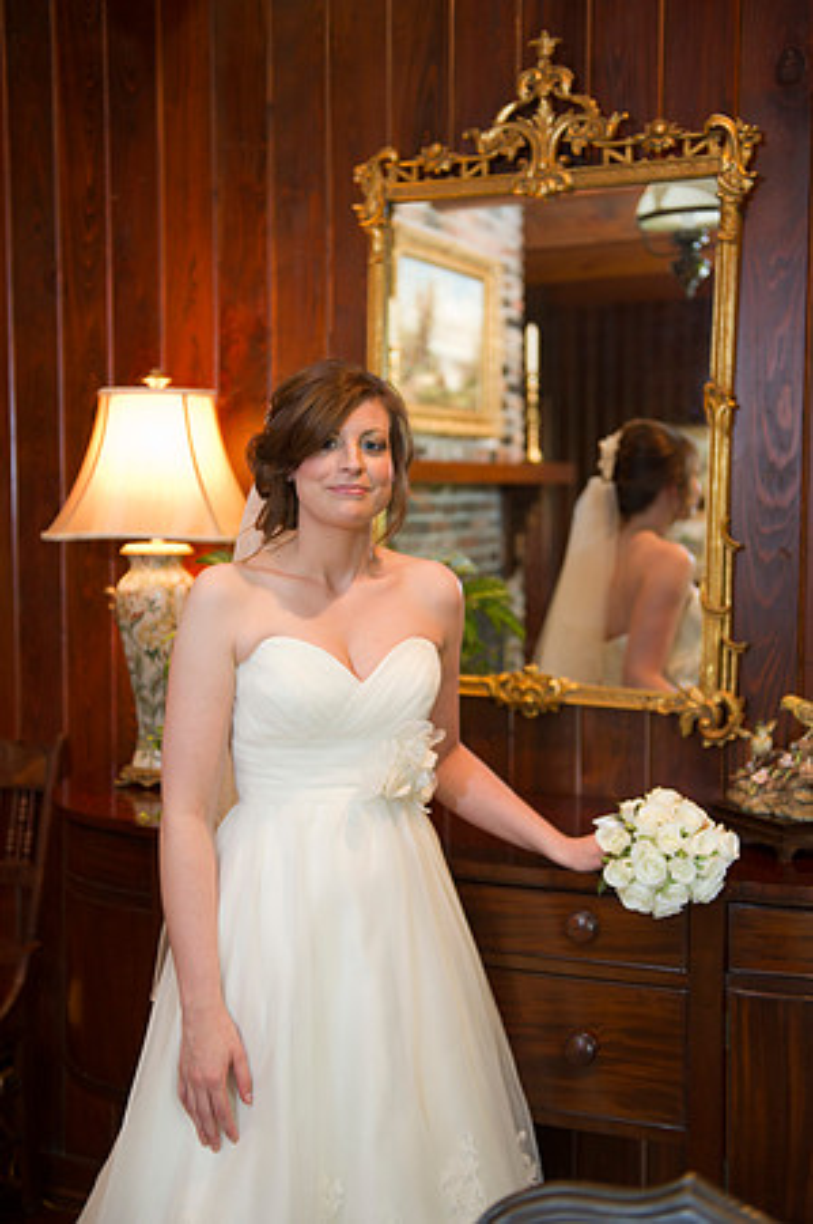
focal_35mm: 44
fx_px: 1494
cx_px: 406
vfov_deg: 44.5
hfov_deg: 30.4
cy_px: 612
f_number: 2.8
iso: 1250
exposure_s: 1/100
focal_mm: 44
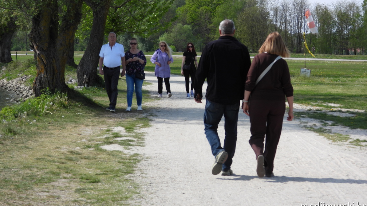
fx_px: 1119
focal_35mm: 115
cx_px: 184
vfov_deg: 10.5
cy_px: 81
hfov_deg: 18.6
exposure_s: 1/800
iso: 100
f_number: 4
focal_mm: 18.9
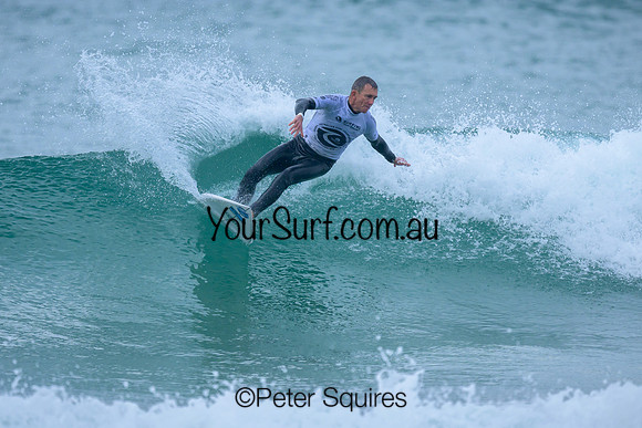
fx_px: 19617
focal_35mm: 1100
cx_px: 312
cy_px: 194
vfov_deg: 1.3
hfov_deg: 1.9
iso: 450
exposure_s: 1/2000
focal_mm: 800
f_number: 6.3
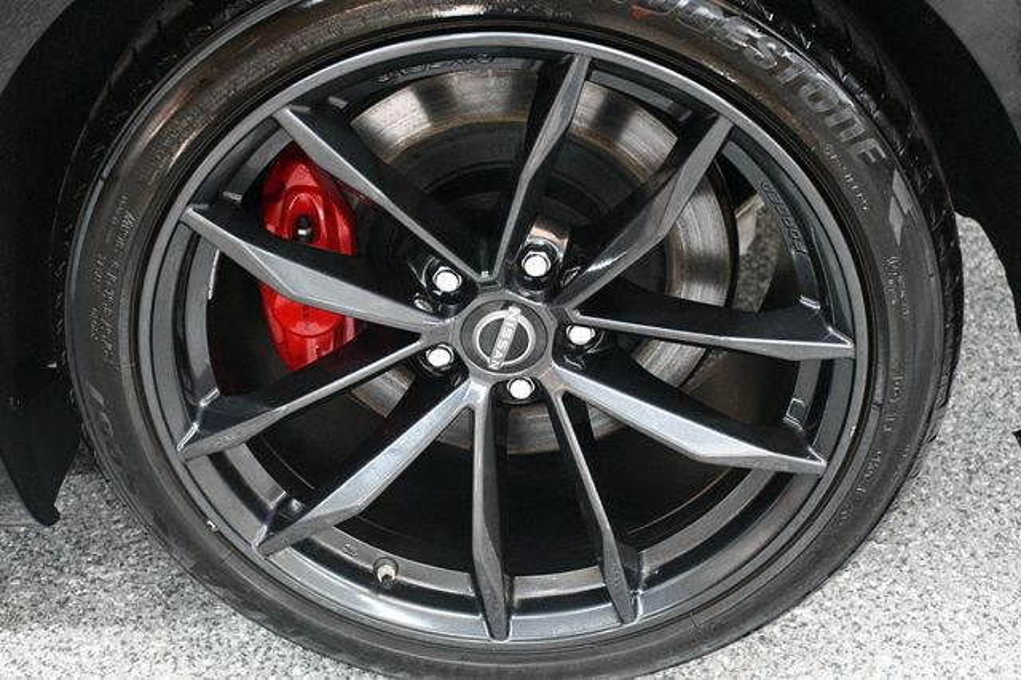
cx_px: 510
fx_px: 1701
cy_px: 340
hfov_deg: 33.4
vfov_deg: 22.6
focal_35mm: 60
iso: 5000
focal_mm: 40
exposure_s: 1/60
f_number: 4.5
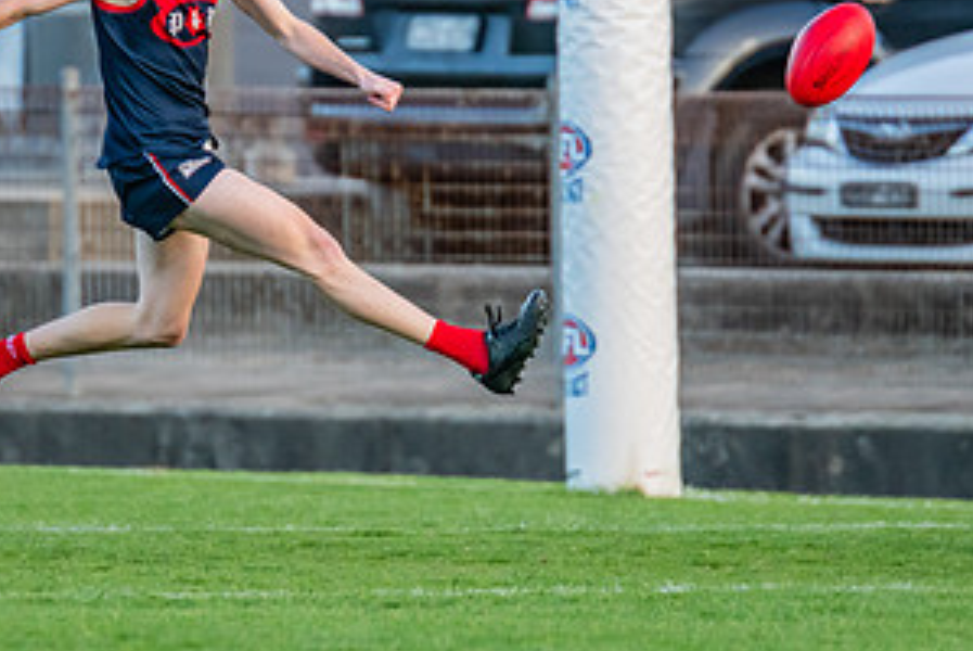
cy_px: 77
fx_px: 27162
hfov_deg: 2.1
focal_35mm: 1004
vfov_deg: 1.4
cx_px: 305
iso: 1600
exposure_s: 1/1250
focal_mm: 420
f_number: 4
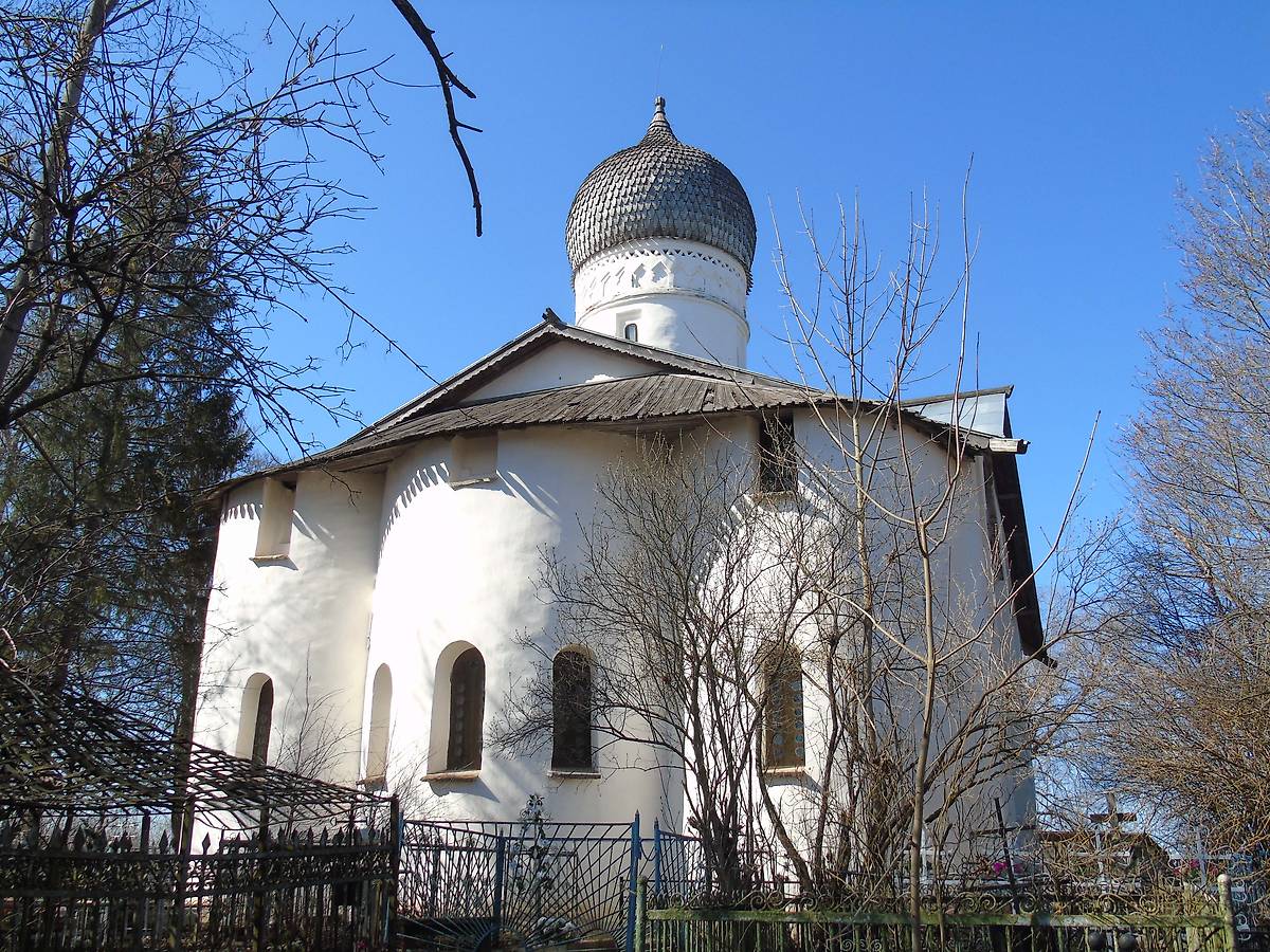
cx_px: 635
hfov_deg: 61.7
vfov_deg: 48.2
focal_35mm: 29
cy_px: 476
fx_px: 1064
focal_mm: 5.2
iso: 80
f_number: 3.6
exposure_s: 1/500
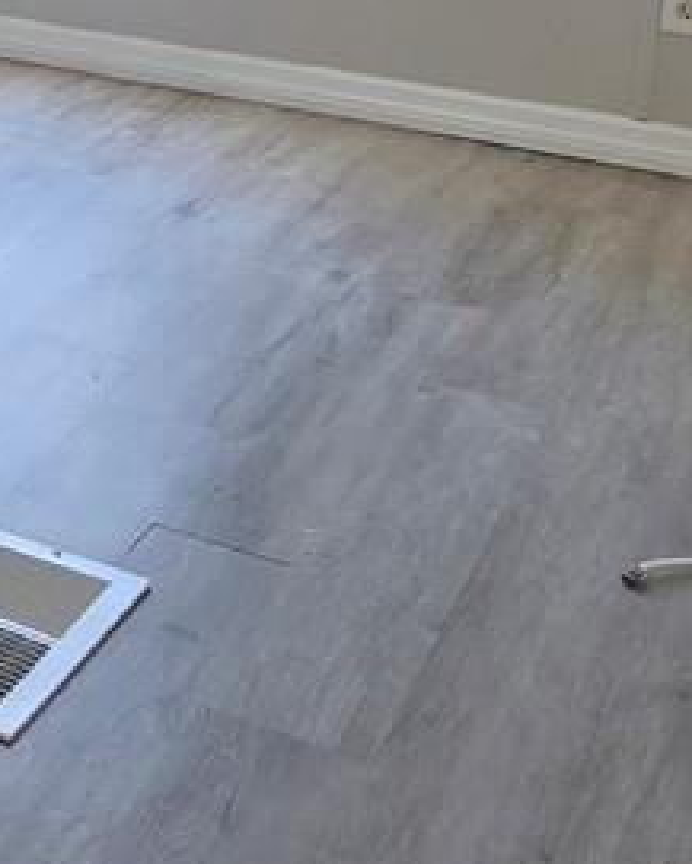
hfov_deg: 17.1
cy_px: -83
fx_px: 1919
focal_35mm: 75
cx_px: -526
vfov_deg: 23.8
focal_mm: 2.2
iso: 160
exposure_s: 1/120
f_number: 1.9
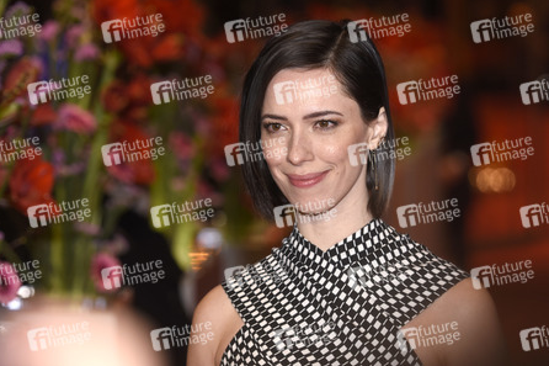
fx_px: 3003
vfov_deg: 7.0
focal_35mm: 197
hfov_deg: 10.4
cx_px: 273
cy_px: 182
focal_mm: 130
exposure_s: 1/320
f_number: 3.5
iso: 640
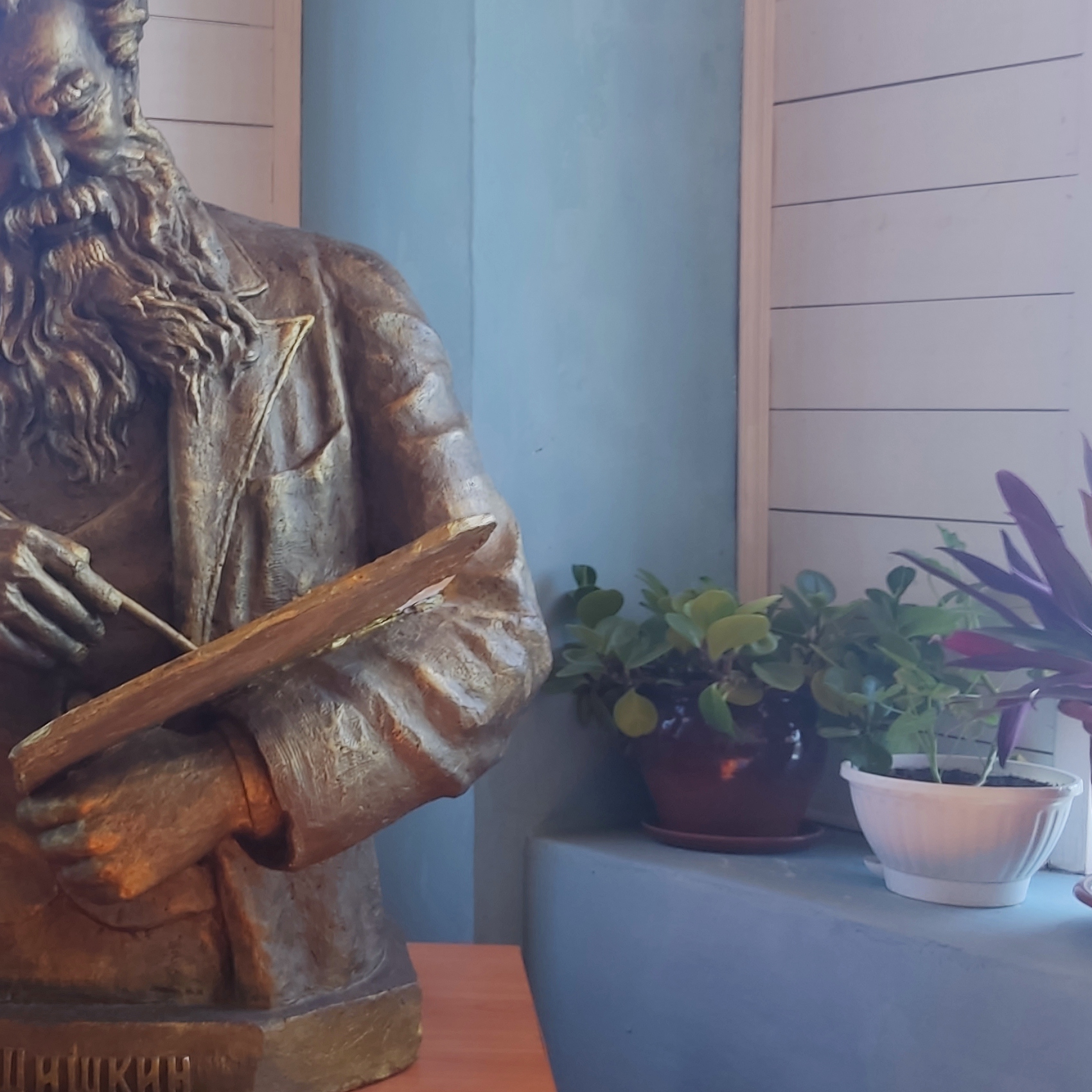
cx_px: 123
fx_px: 1856
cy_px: 595
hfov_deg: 31.4
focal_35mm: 52
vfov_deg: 32.8
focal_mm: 4.71
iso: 52
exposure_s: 1/100
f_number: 1.79
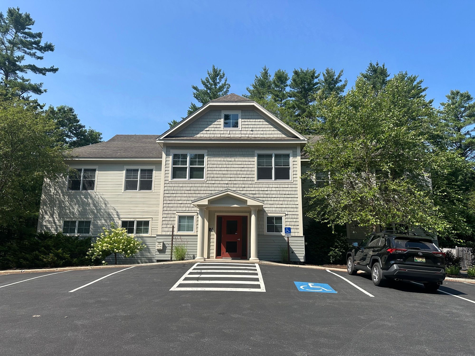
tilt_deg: +12.1
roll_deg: -0.8
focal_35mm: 24
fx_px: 329
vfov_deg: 56.8
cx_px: 238
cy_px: 178
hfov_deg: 71.6
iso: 80
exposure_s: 1/3861
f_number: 1.78
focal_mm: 6.86
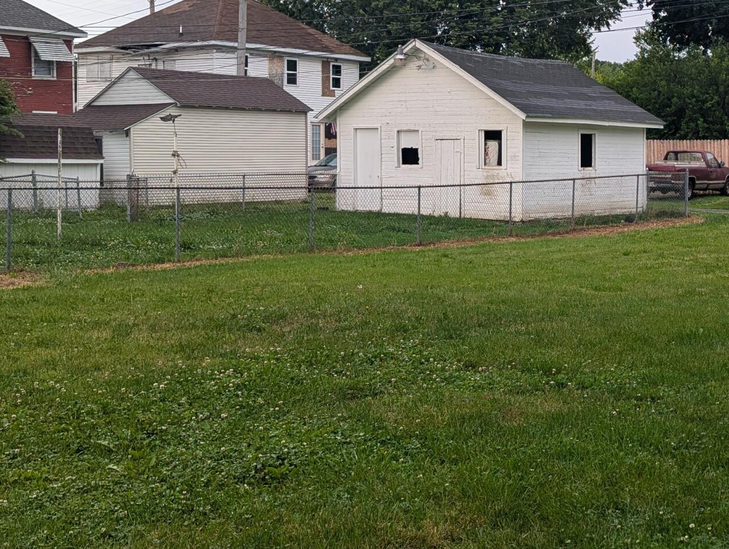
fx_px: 1202
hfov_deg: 33.3
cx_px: 509
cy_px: 216
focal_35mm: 57
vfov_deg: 25.7
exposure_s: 1/406
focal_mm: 6.81
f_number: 1.85
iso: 48
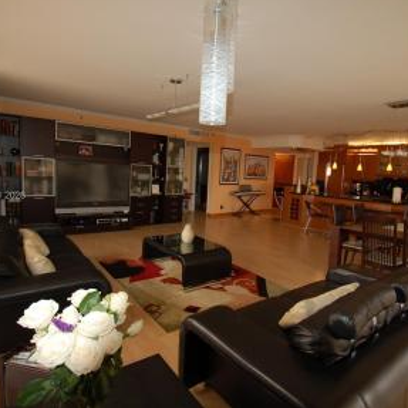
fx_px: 267
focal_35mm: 20
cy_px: 196
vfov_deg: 74.8
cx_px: 222
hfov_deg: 74.7
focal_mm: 10
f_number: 3.5
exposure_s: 1/60
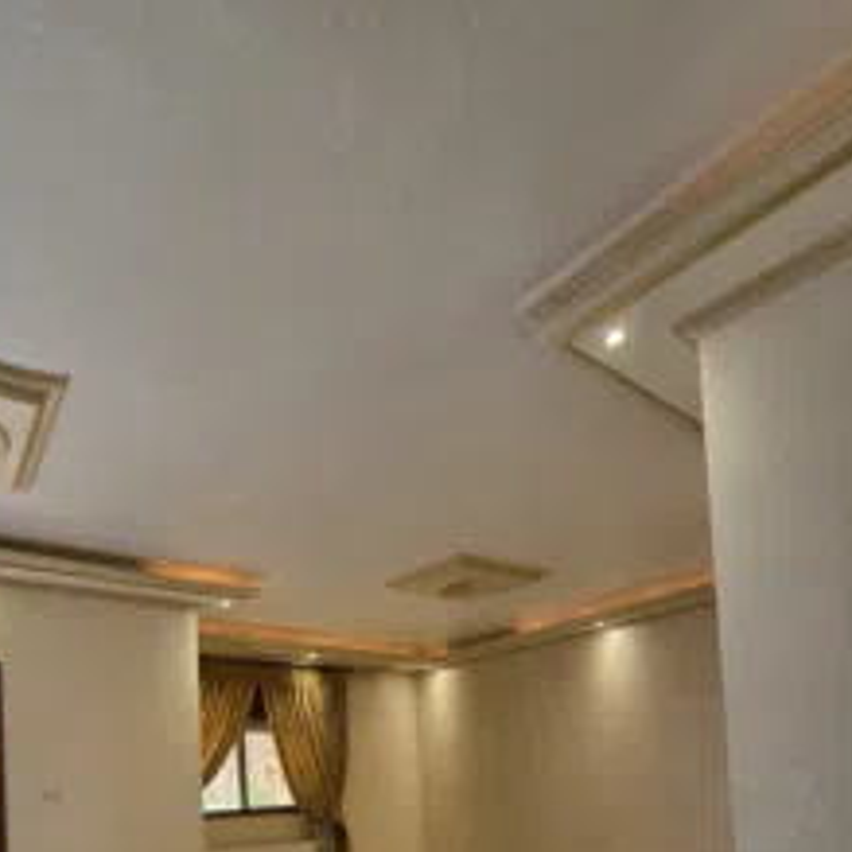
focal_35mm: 21
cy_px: 774
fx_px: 585
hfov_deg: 70.1
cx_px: 284
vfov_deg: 60.5
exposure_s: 1/50
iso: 50
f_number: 2.2
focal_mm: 2.2
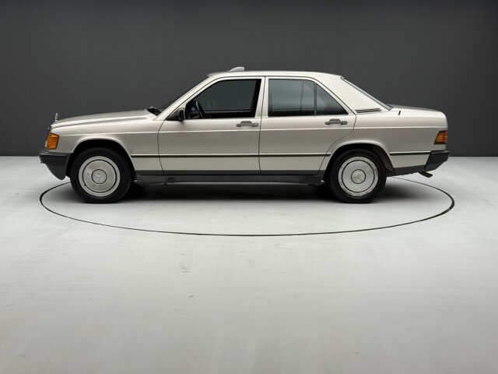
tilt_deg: -8.7
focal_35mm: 48
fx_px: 691
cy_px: 187
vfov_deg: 30.3
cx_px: 249
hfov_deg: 39.7
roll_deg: -0.4
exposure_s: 1/105
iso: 100
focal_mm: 6.76
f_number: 1.78
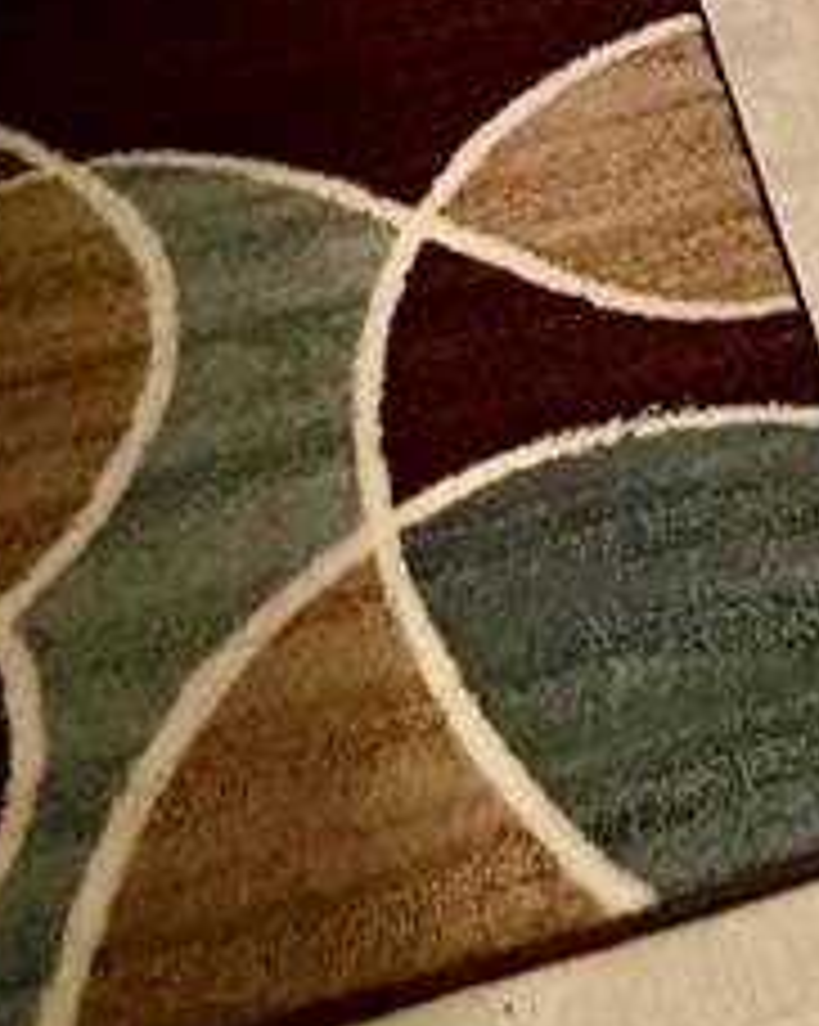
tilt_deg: -20.4
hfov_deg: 21.1
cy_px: -1148
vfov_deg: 17.1
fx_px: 2184
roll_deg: -0.7
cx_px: 585
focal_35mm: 72
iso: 320
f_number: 2.2
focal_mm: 2.22
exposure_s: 1/60
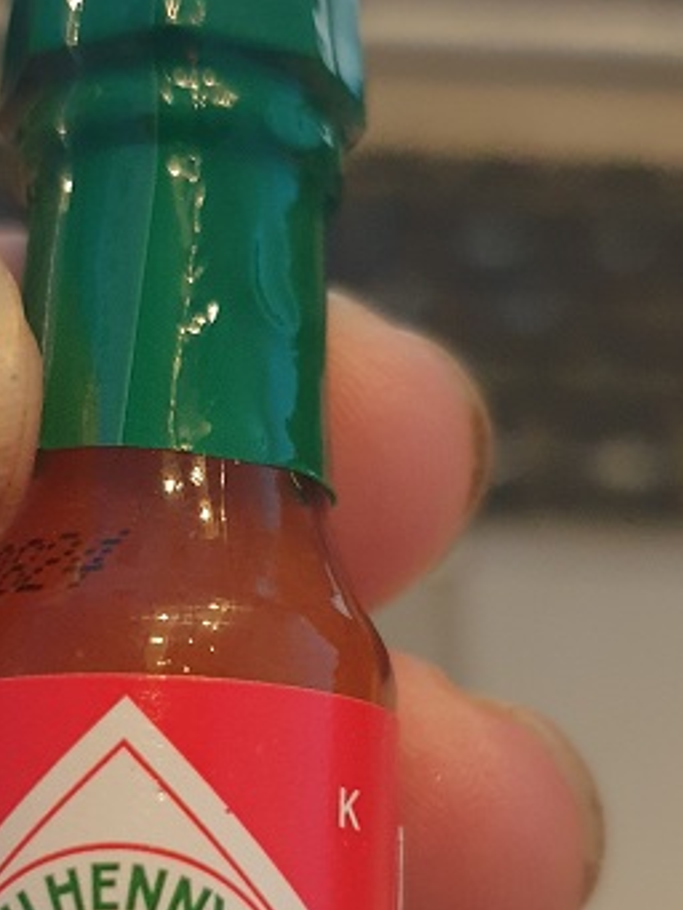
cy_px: 614
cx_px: 245
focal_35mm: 61
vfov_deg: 31.4
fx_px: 1604
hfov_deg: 24.0
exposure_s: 1/50
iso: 320
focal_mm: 4.3
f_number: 1.5
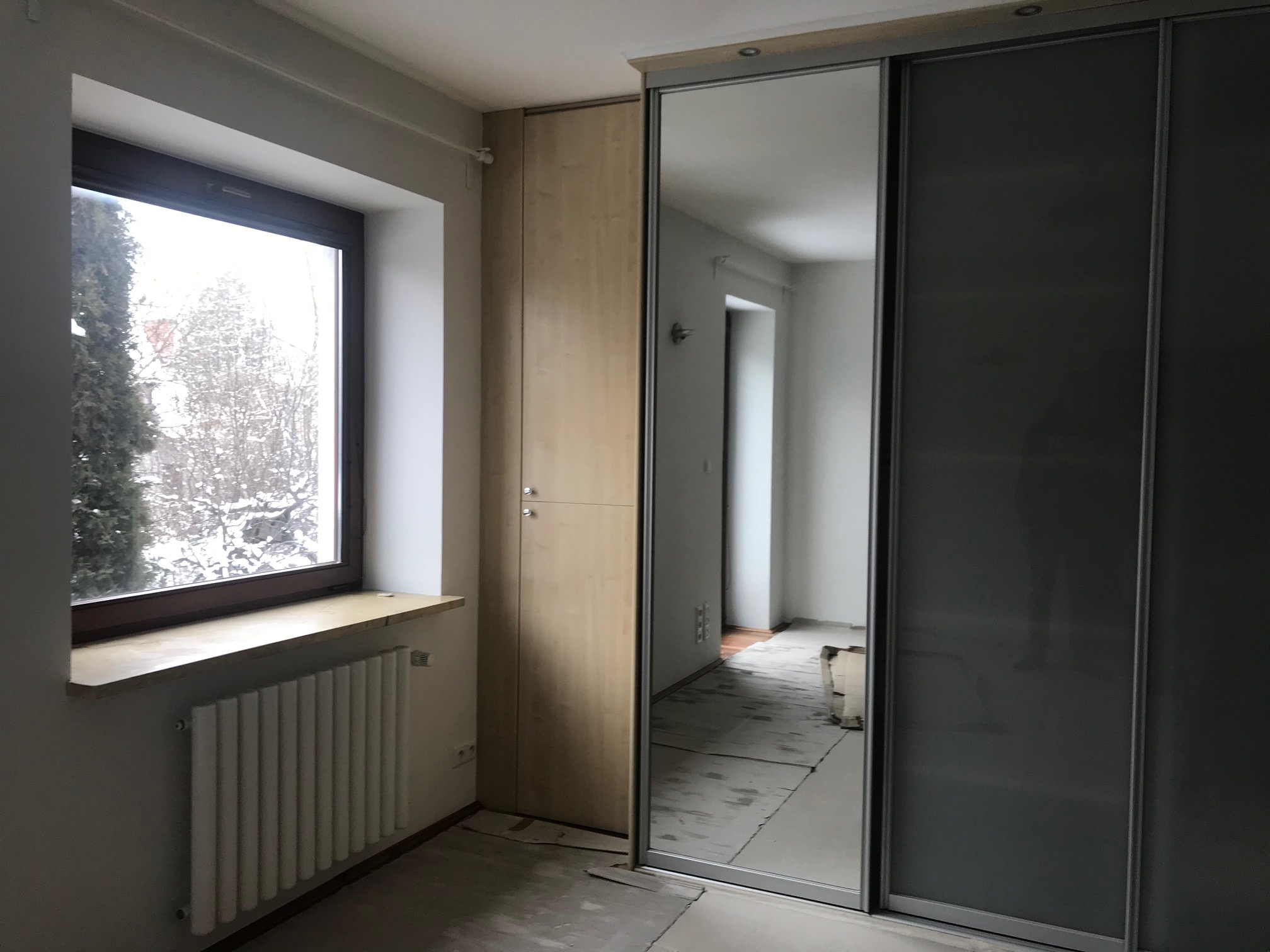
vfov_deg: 49.7
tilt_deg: -0.6
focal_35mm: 28
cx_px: 635
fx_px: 1027
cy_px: 476
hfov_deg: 63.4
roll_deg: +0.5
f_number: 1.8
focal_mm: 3.99
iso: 25
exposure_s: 1/50
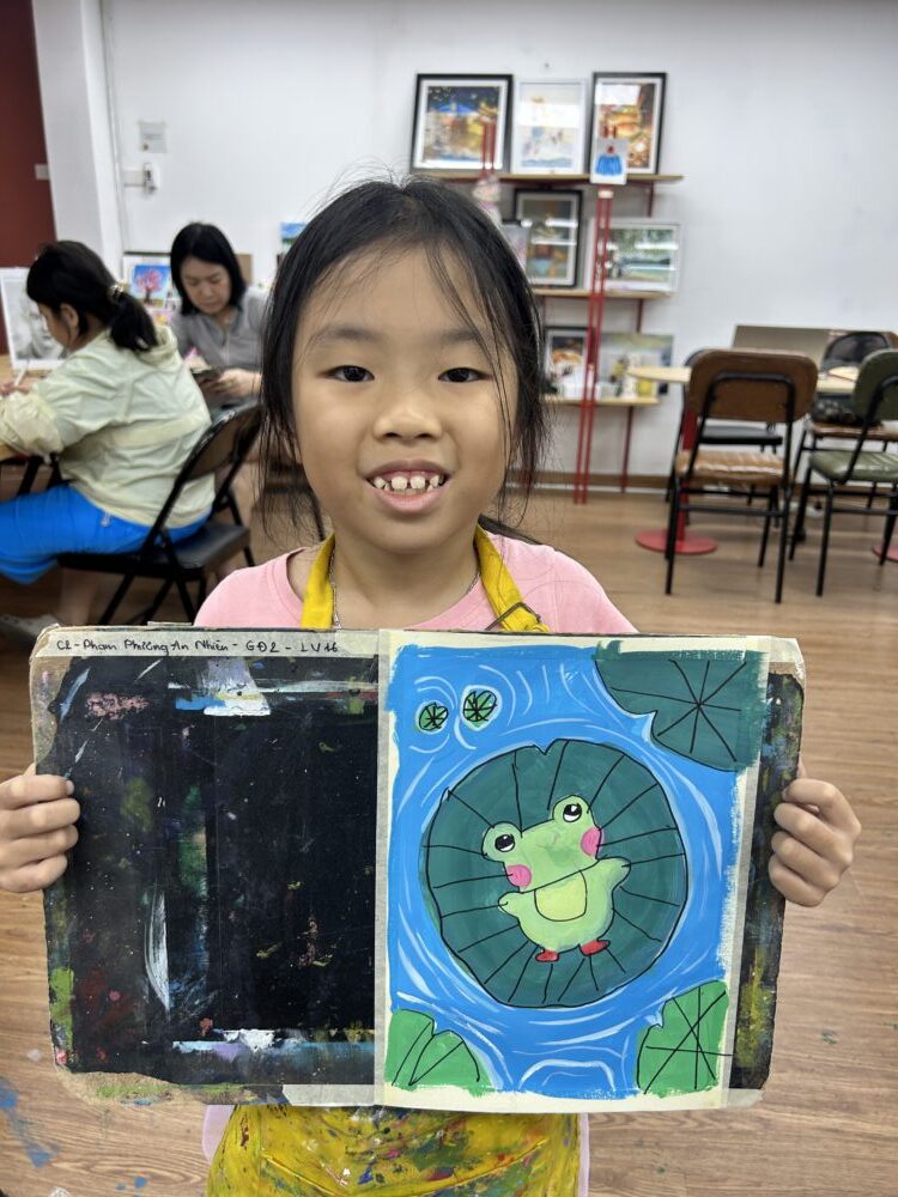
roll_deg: -2.3
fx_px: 899
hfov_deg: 53.1
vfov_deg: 67.3
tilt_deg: -20.7
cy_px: 598
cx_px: 449
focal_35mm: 26
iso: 40
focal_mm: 5.7
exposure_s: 1/100
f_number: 1.5
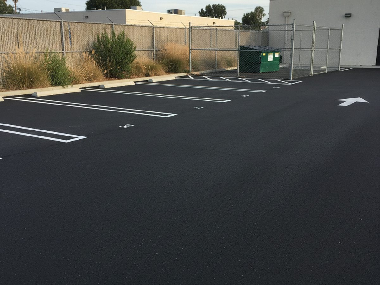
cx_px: 190
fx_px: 285
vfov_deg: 53.1
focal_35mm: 26
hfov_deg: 67.3
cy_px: 142
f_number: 1.5
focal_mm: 5.7
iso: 450
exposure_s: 1/713
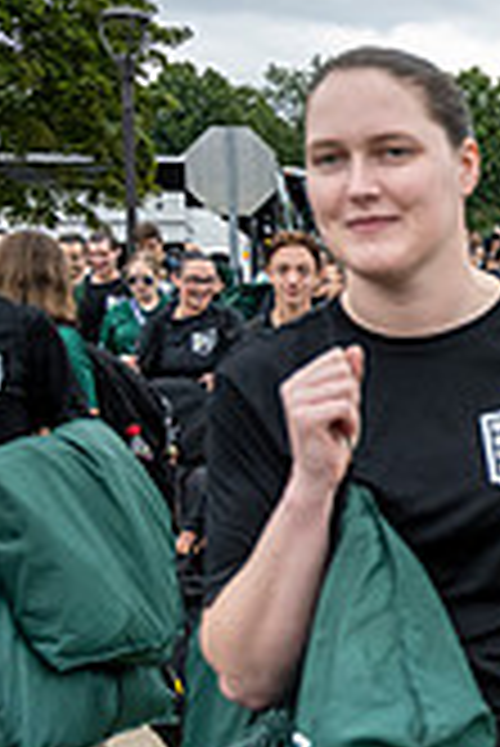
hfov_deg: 14.2
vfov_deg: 24.1
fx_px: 1746
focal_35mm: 84
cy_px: 425
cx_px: 937
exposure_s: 1/4000
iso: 1250
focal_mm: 24
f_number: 4
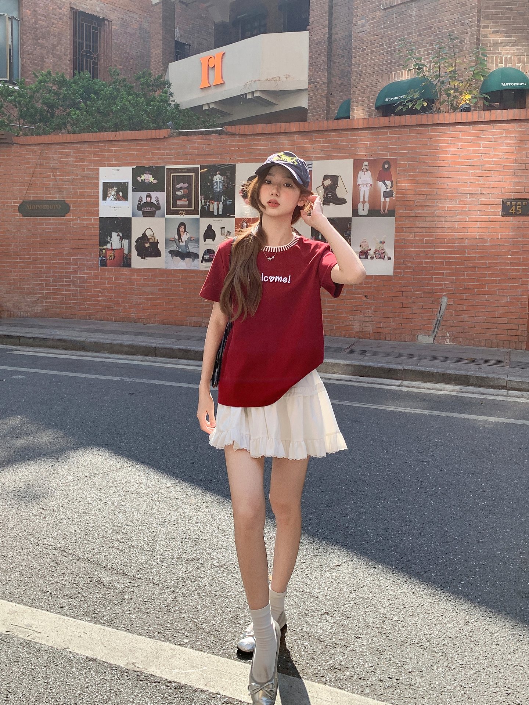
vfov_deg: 67.3
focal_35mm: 26
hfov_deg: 53.1
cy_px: 352
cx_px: 264
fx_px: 530
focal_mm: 4.25
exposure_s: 1/510
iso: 25
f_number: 1.8
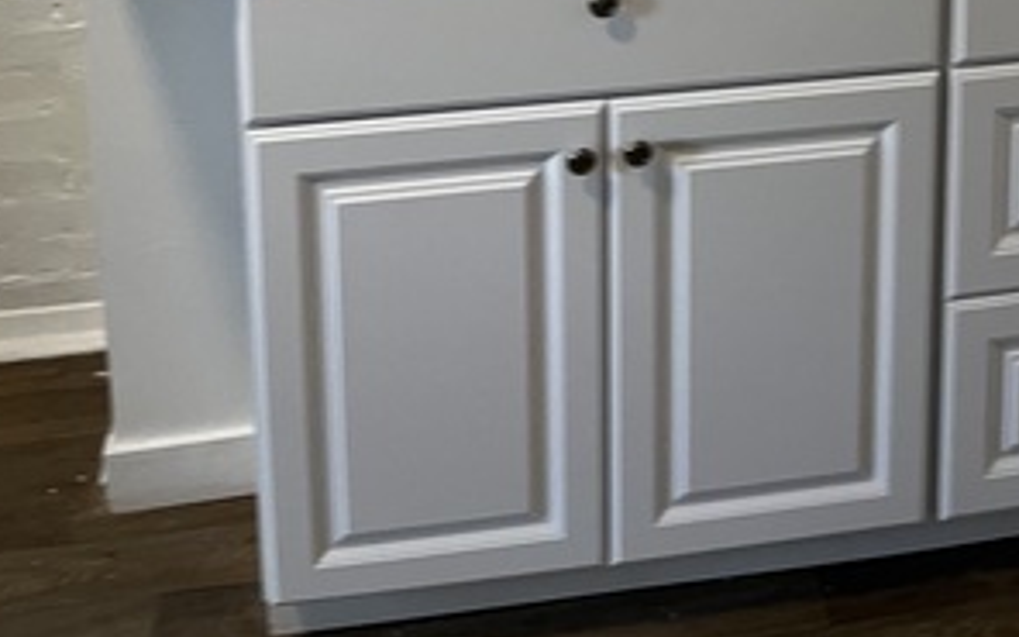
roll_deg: -1.3
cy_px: -498
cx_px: 809
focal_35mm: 62
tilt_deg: -8.0
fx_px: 1722
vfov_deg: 17.3
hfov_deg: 32.1
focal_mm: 5.1
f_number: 1.6
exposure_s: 1/60
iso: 100
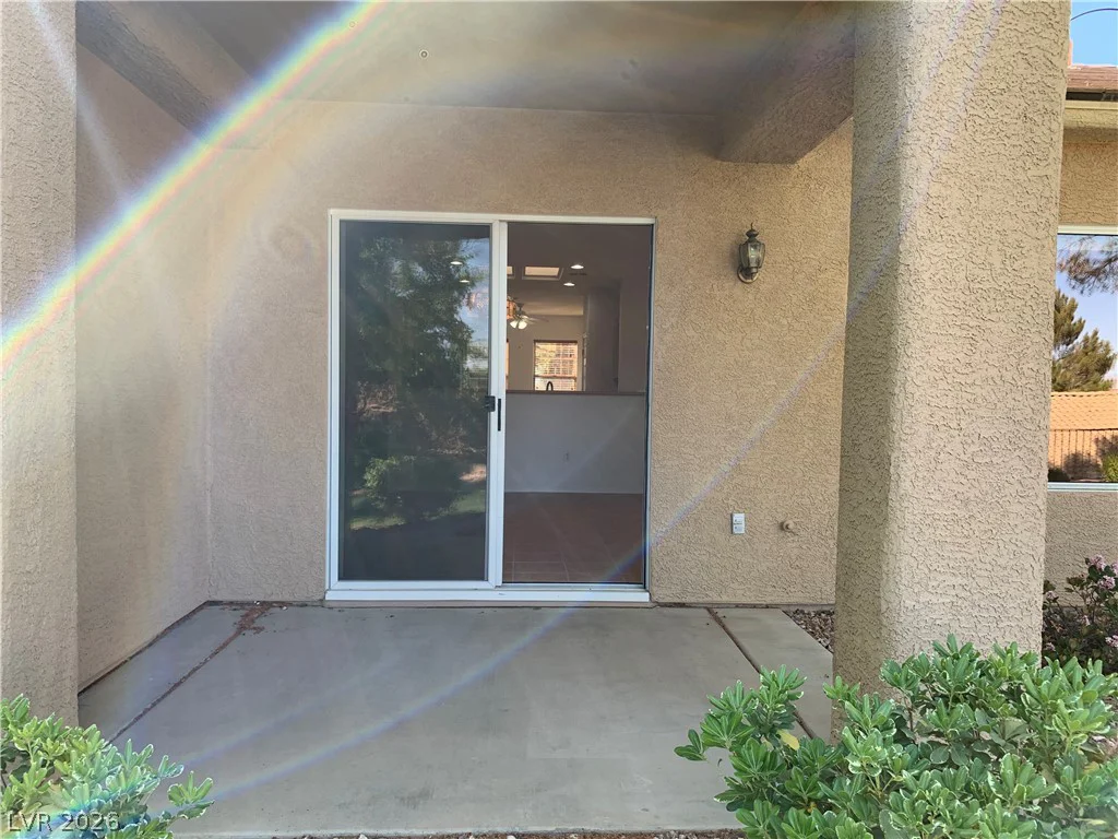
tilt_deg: -3.1
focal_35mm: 26
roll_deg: -0.1
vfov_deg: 53.1
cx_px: 559
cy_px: 420
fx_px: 840
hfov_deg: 67.3
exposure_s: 1/191
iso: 25
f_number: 1.8
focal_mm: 4.25
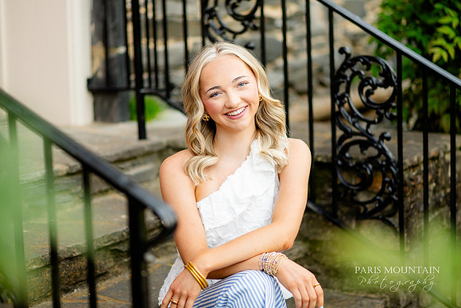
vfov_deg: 15.3
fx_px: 1144
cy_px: 149
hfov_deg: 22.8
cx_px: 225
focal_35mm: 89
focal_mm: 85
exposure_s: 1/320
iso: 100
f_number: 1.8
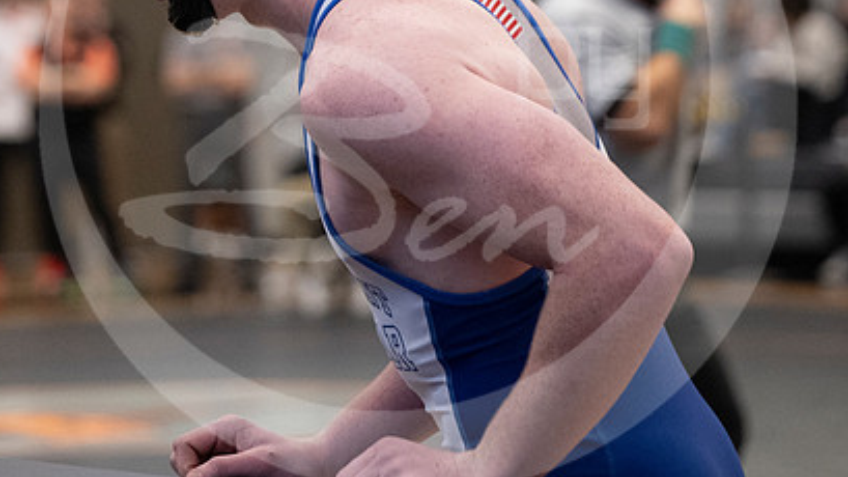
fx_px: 5171
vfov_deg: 5.3
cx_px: 285
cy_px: -138
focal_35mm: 230
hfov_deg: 9.4
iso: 3200
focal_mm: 92
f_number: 2.8
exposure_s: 1/1000
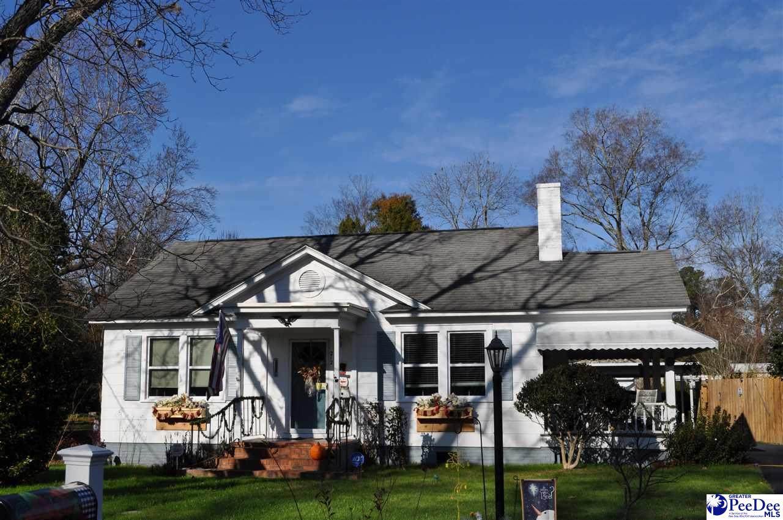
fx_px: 782
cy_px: 260
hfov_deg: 53.2
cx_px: 392
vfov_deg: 36.8
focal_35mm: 36
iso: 200
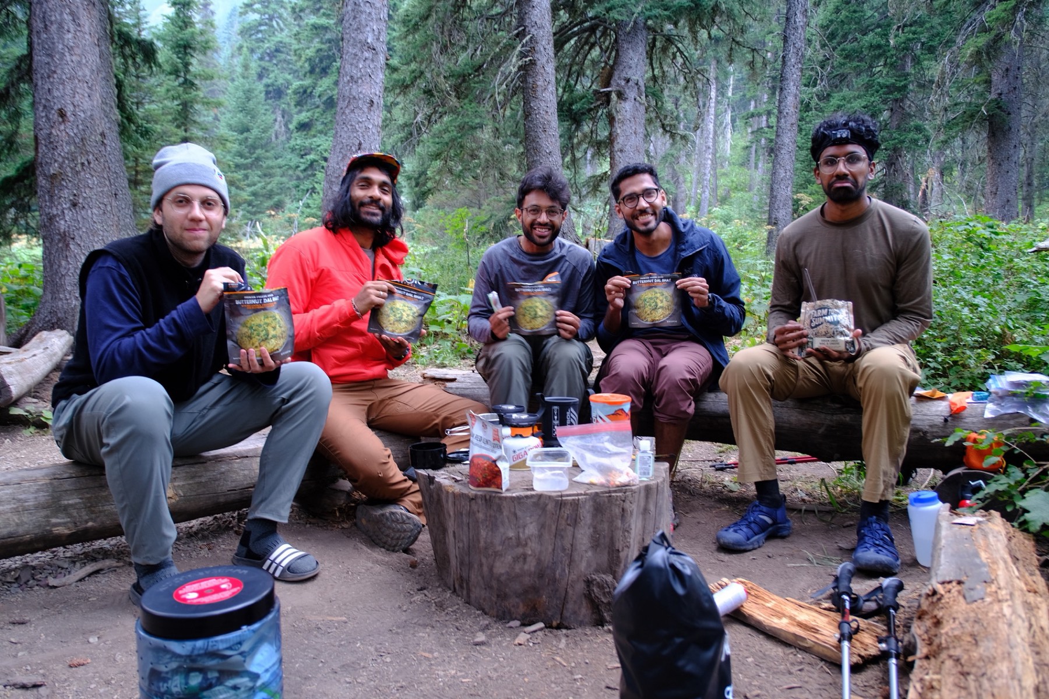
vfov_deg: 47.9
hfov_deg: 67.4
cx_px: 524
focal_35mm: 27
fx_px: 787
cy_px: 350
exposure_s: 1/3.2
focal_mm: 18
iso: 160
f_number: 2.8
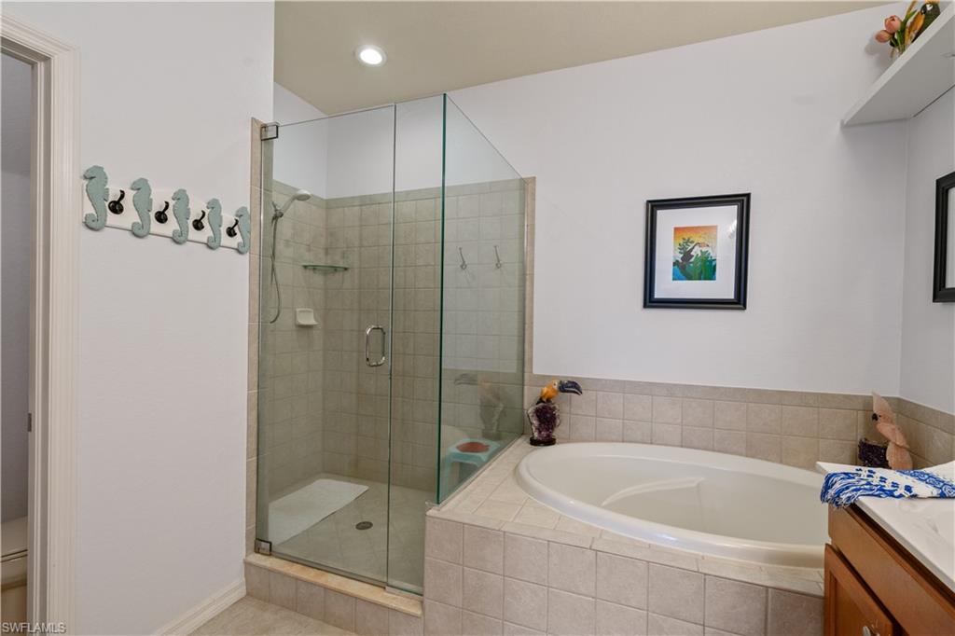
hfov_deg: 96.8
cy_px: 318
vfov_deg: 73.7
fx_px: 424
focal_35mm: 16
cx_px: 478
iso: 400
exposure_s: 1/25
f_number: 8
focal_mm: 16
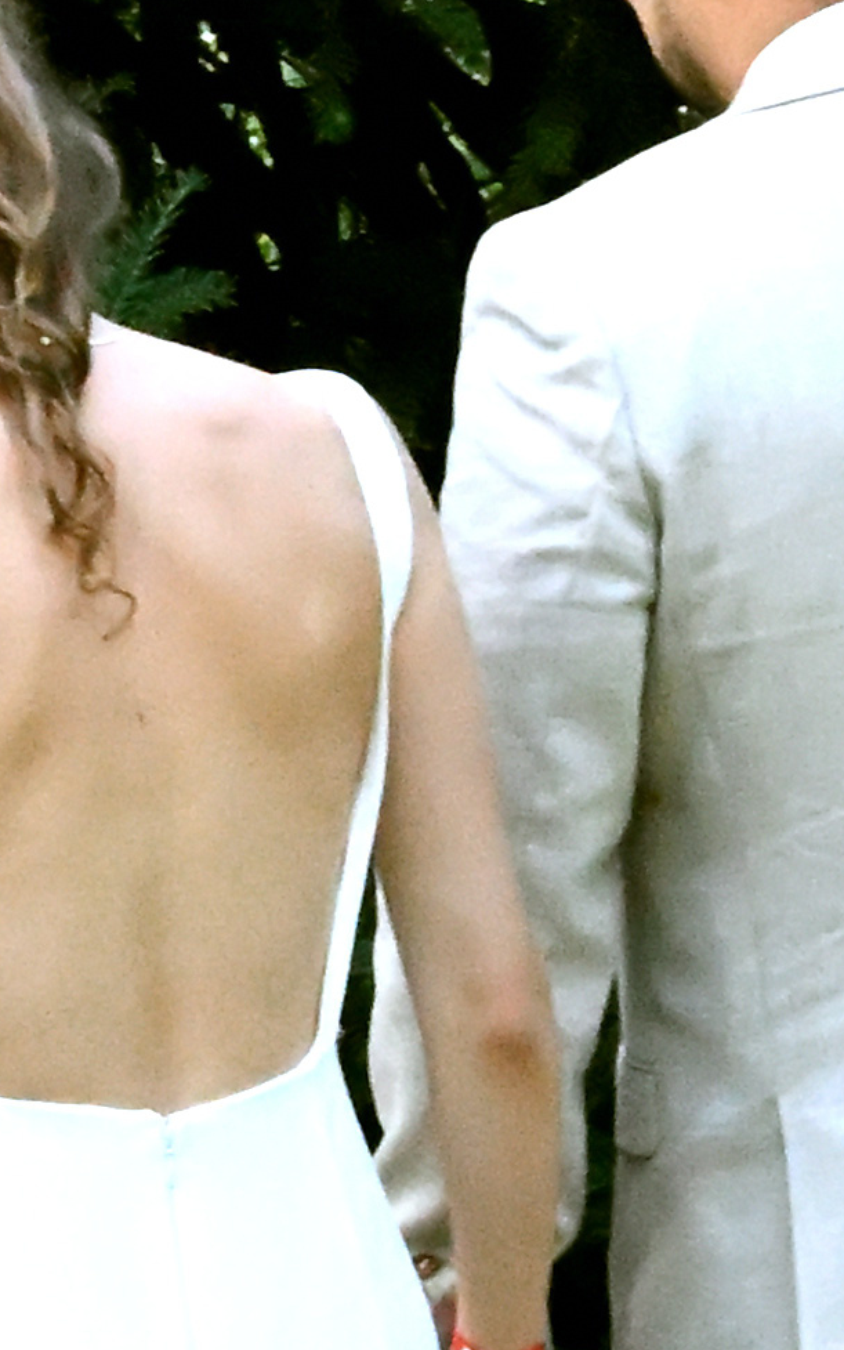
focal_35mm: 473
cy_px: 888
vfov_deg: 4.4
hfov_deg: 2.8
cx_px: -43
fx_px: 17400
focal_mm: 75
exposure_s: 1/640
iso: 14400
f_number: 14
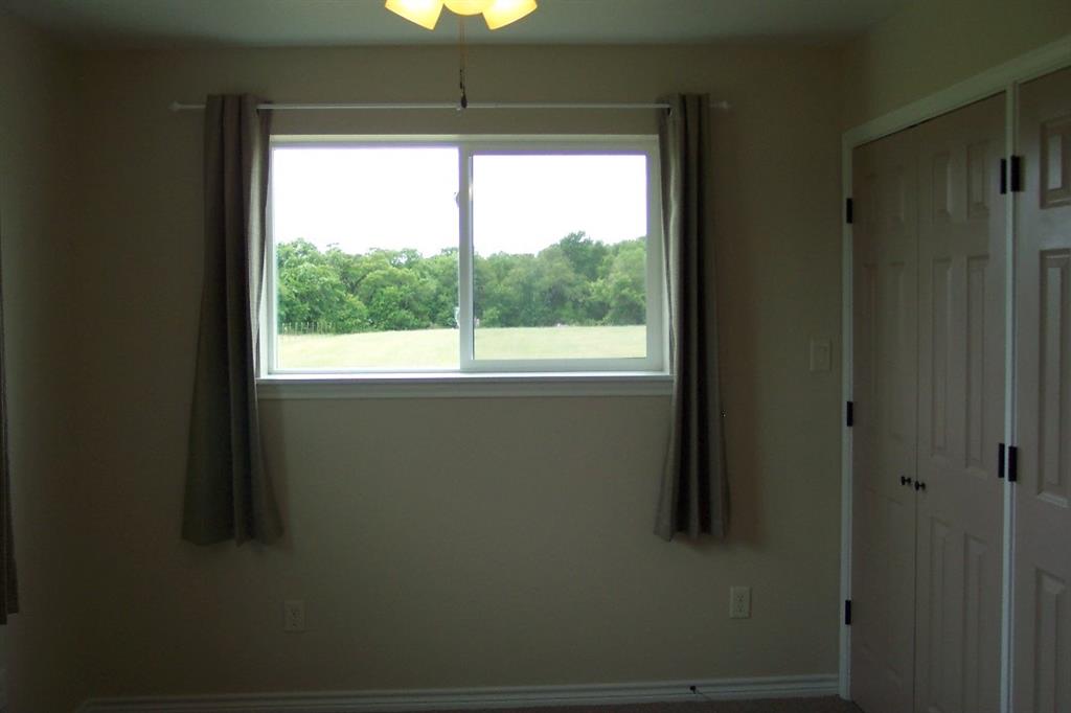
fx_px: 1130
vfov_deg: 35.0
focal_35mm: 38
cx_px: 536
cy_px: 356
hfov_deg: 50.7
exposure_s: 1/250
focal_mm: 8
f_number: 2.8
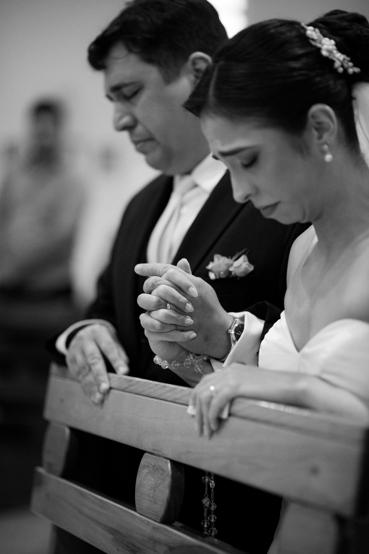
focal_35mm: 85
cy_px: 277
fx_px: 1309
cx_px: 184
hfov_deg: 16.0
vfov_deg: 23.9
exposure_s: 1/320
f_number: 2
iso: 2500
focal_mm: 85
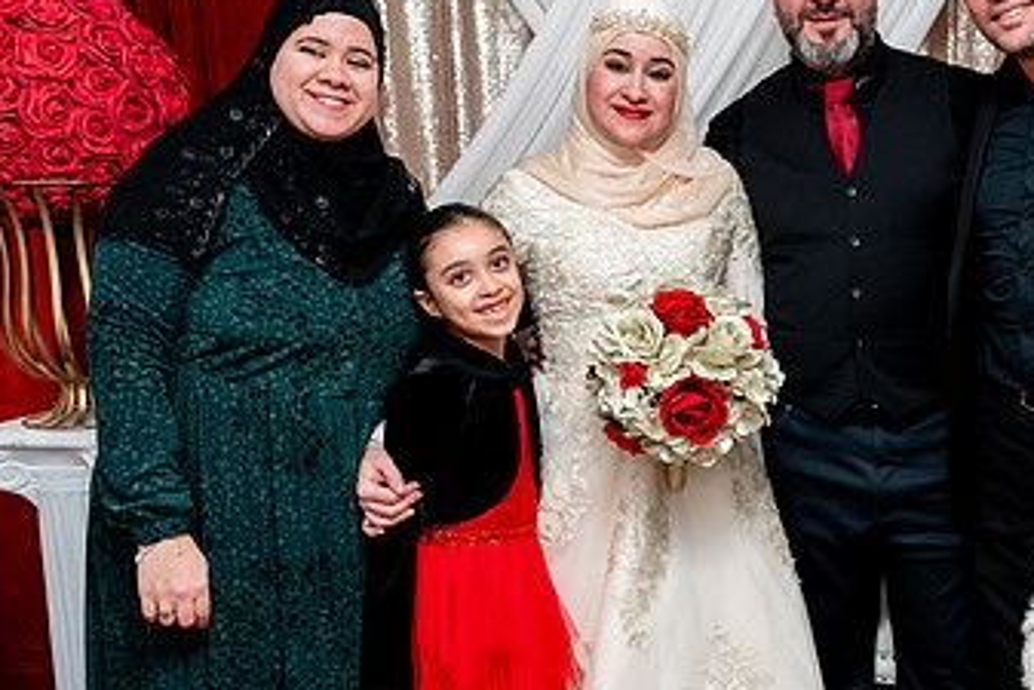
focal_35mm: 43
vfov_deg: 31.2
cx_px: 810
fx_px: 1236
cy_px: 403
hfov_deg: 43.5
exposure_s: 1/160
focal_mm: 25
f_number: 2.8
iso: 1250
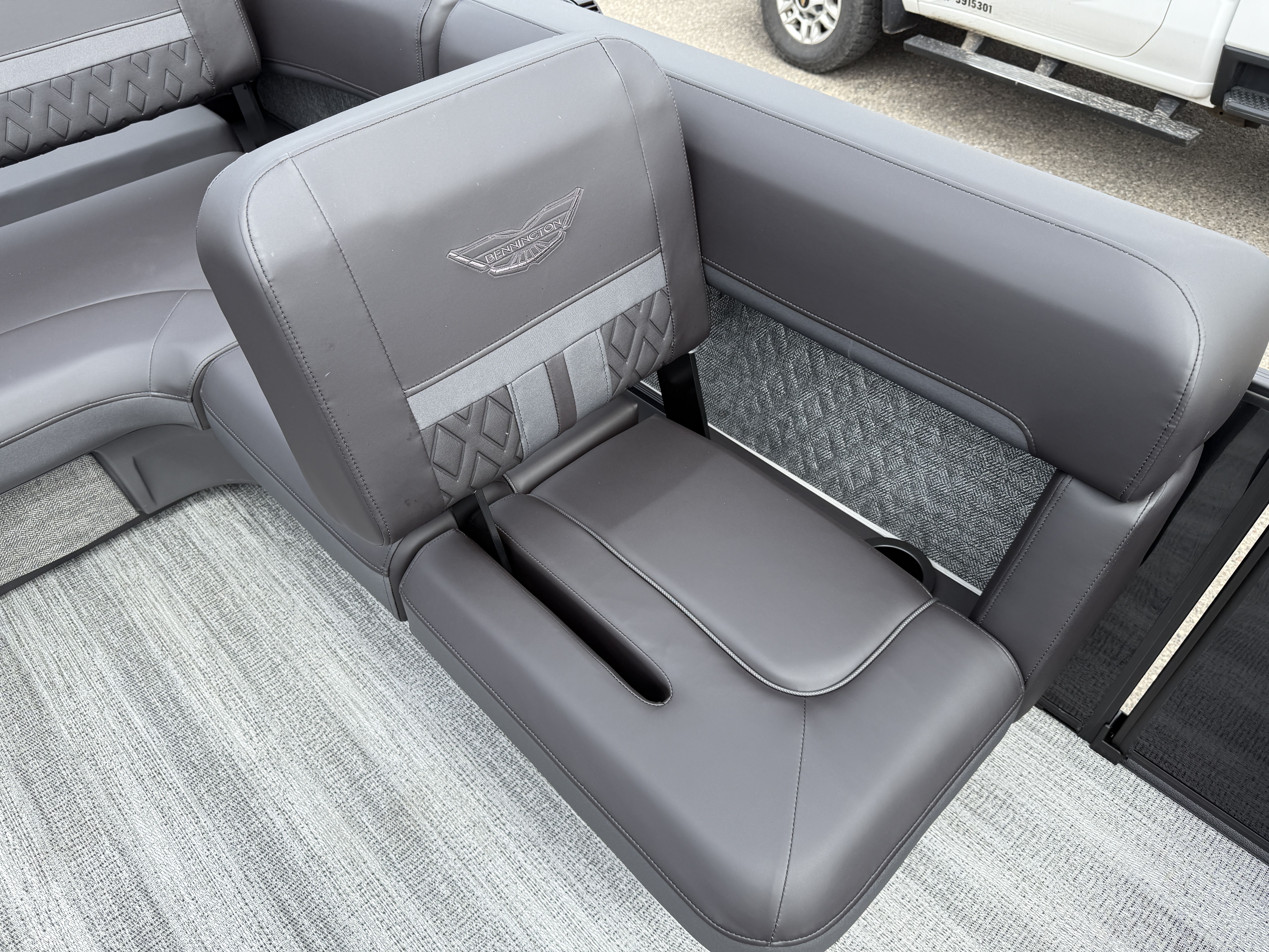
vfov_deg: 56.8
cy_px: 476
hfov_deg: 71.6
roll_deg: +3.7
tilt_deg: -44.0
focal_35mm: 24
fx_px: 880
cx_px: 634
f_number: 1.78
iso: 80
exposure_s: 1/1075
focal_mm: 6.76
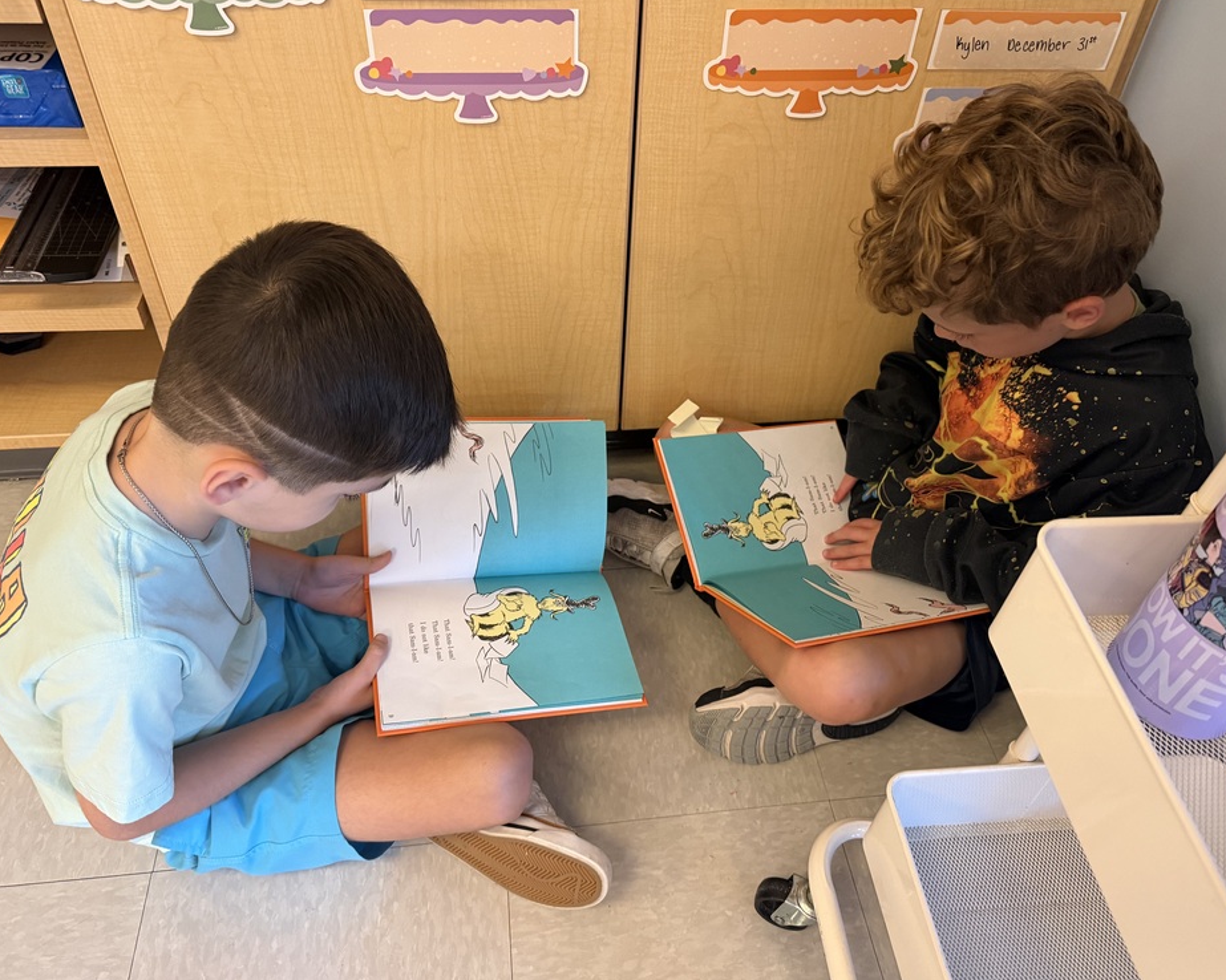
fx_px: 943
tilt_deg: -44.3
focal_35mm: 26
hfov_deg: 66.0
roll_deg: -4.6
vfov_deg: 54.9
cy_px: 477
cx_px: 624
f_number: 1.78
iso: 400
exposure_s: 1/60
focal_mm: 6.76
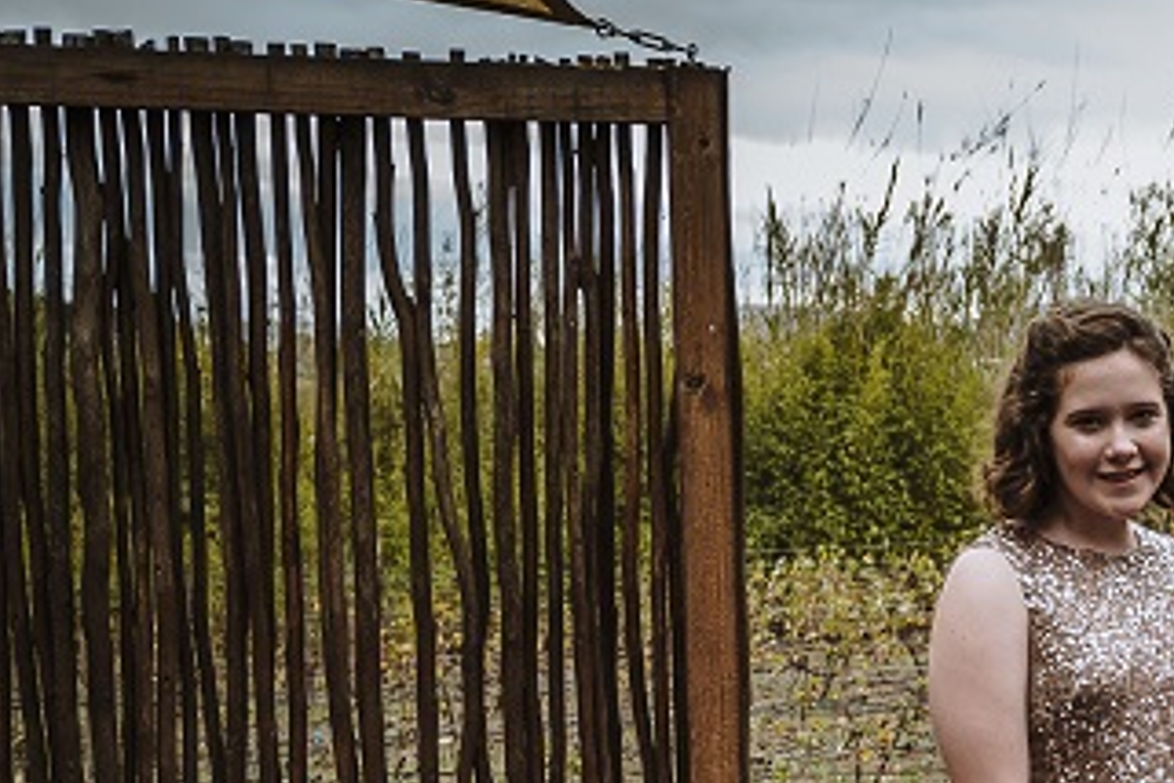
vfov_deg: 13.1
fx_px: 3293
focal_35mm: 101
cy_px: 1006
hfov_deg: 18.6
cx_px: 1582
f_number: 4.5
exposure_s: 1/80
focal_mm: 36
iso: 100
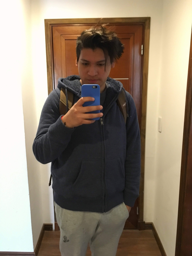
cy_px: 128
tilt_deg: -9.3
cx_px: 96
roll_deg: +0.6
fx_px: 214
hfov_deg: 48.2
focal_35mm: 29
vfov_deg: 61.7
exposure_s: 1/17
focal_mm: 4.15
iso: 640
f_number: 2.2
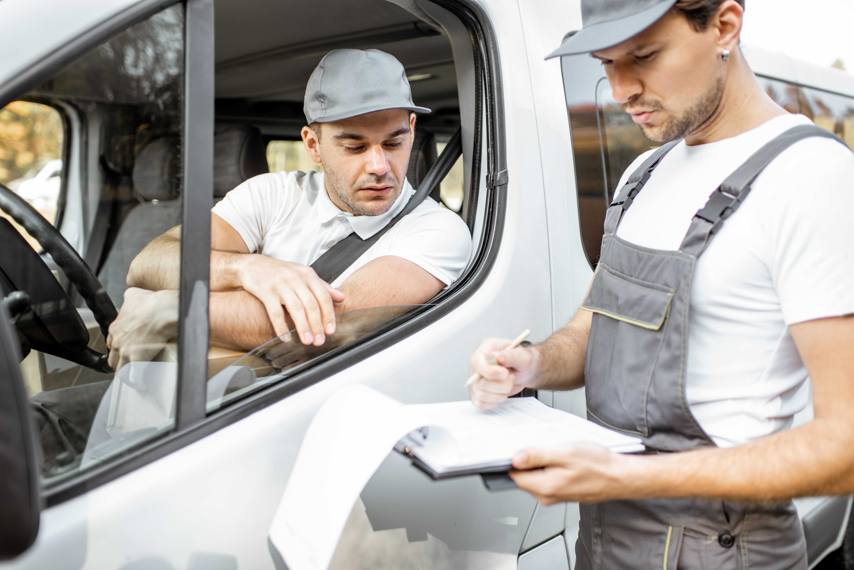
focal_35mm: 35
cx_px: 427
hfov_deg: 54.4
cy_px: 285
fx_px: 830
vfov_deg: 37.9
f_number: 2.2
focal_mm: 35
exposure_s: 1/160
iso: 100
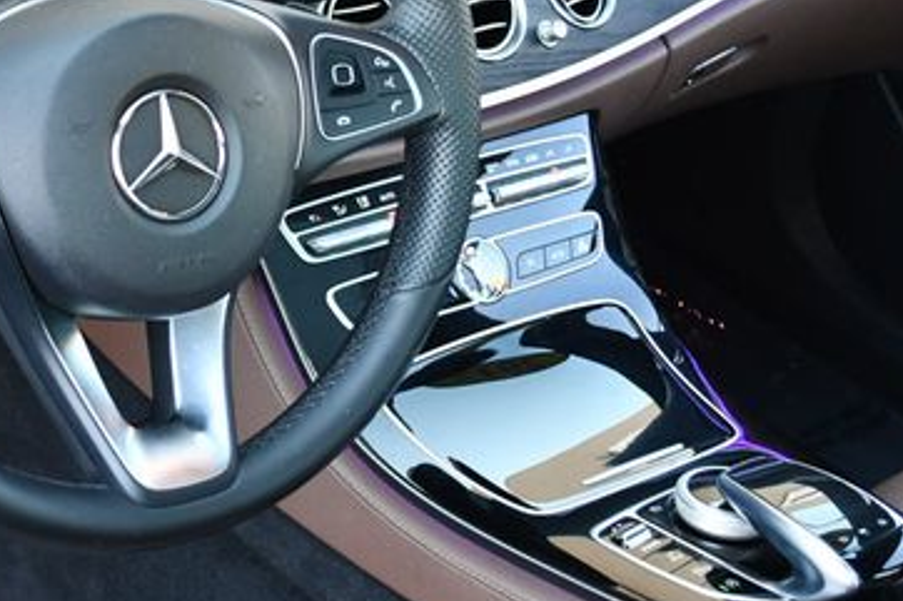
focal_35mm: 85
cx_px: 127
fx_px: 2131
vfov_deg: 16.0
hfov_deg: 23.4
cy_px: 125
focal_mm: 24
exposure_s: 1/125
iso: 1100
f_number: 4
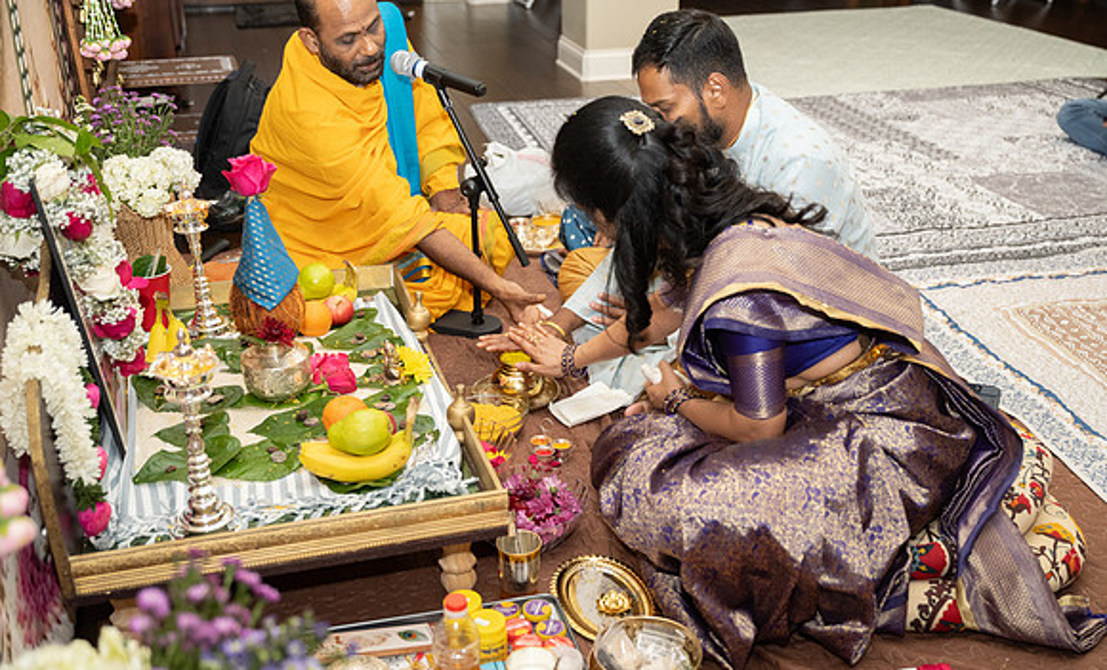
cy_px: 367
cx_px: 553
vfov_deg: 31.9
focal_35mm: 39
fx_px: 1172
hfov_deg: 50.6
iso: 1000
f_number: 3.2
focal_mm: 38
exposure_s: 1/160
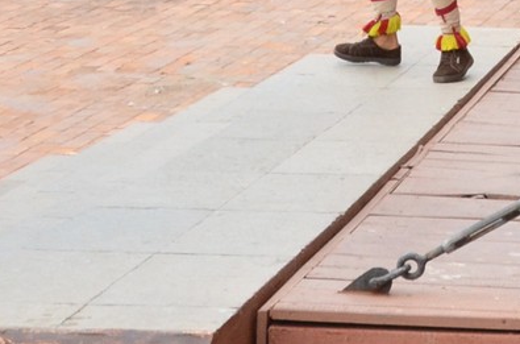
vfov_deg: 7.3
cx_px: 924
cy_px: -269
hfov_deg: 10.6
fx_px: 2628
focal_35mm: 182
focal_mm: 25
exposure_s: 1/400
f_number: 5
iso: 1000
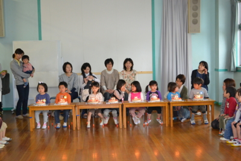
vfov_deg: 22.6
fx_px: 402
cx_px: 120
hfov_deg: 33.4
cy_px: 80
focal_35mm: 60
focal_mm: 40
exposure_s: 1/60
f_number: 5.3
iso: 1800
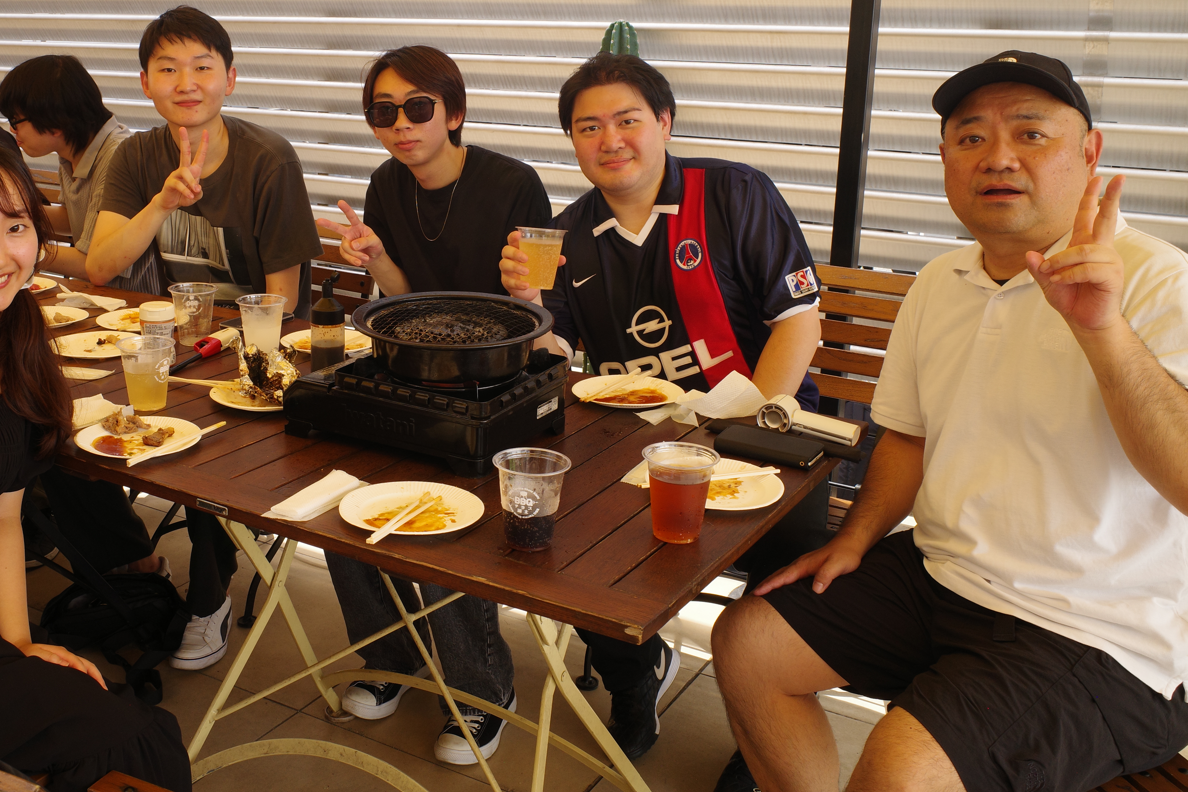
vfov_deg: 34.0
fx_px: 1287
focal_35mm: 39
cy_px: 298
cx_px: 421
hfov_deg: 48.9
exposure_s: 1/60
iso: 200
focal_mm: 18.3
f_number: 8
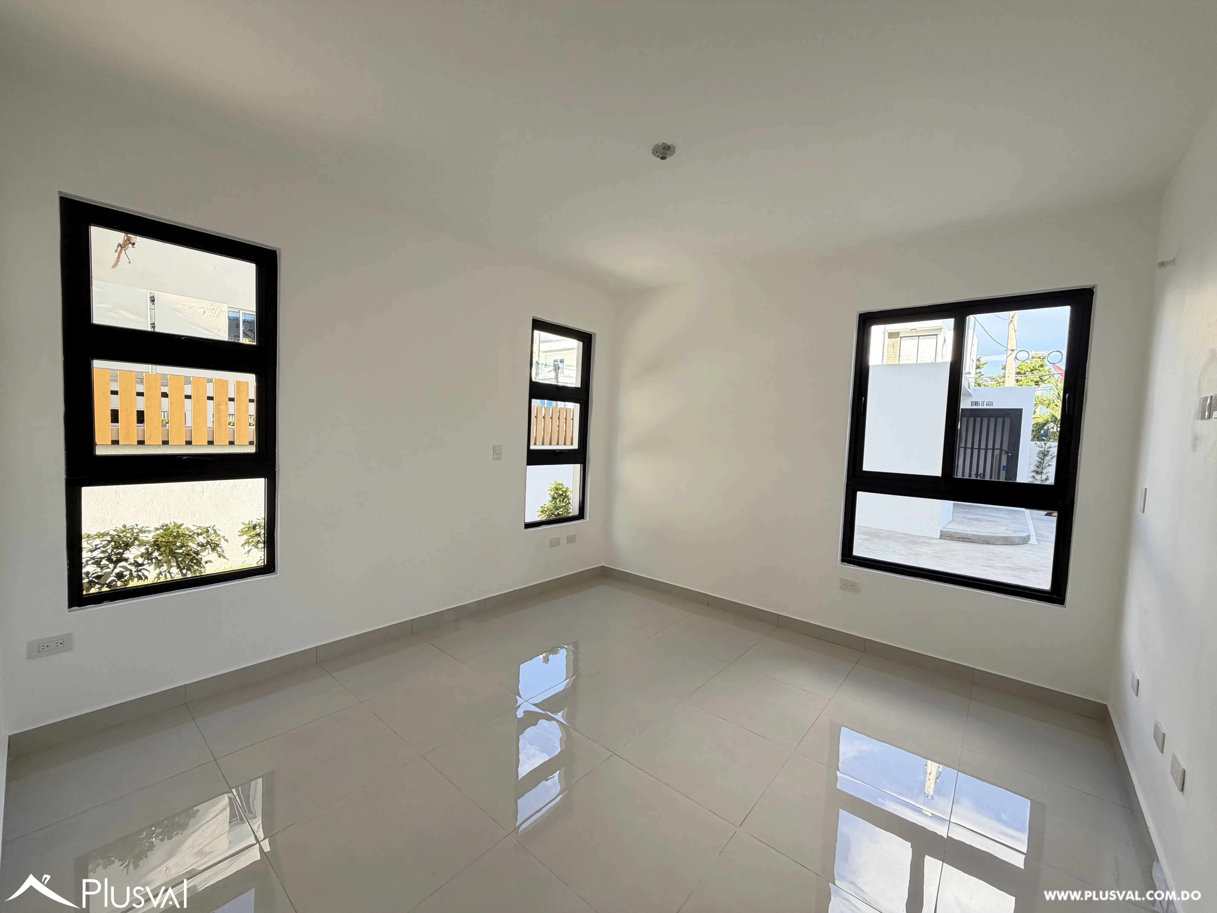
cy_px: 456
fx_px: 492
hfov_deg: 102.1
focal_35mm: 14
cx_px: 608
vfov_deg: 85.7
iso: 50
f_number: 2.2
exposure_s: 1/121
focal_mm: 2.22
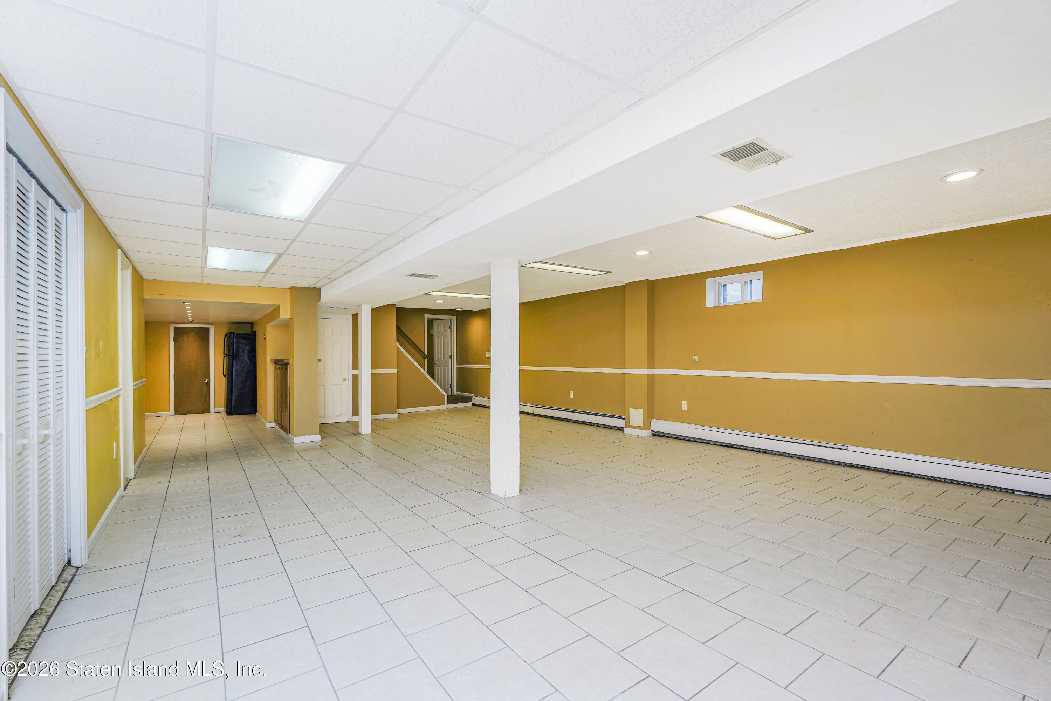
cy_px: 350
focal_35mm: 16
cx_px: 526
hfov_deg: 96.7
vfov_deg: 73.7
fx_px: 467
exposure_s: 1/40
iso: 64
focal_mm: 16
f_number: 4.5
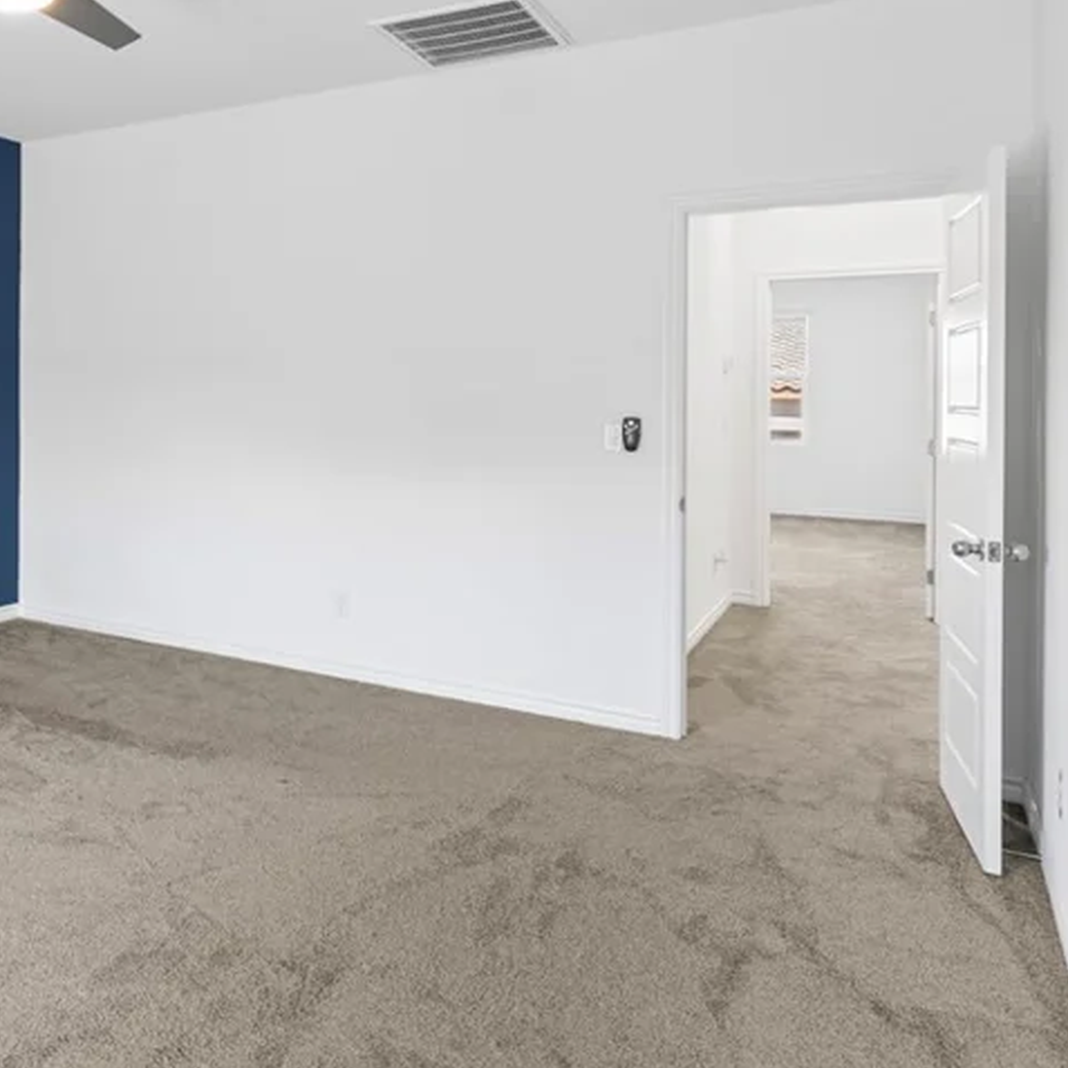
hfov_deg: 45.5
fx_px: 1082
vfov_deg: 51.9
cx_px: 34
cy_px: 395
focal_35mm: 31
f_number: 8
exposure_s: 1/1.67
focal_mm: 17
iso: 400
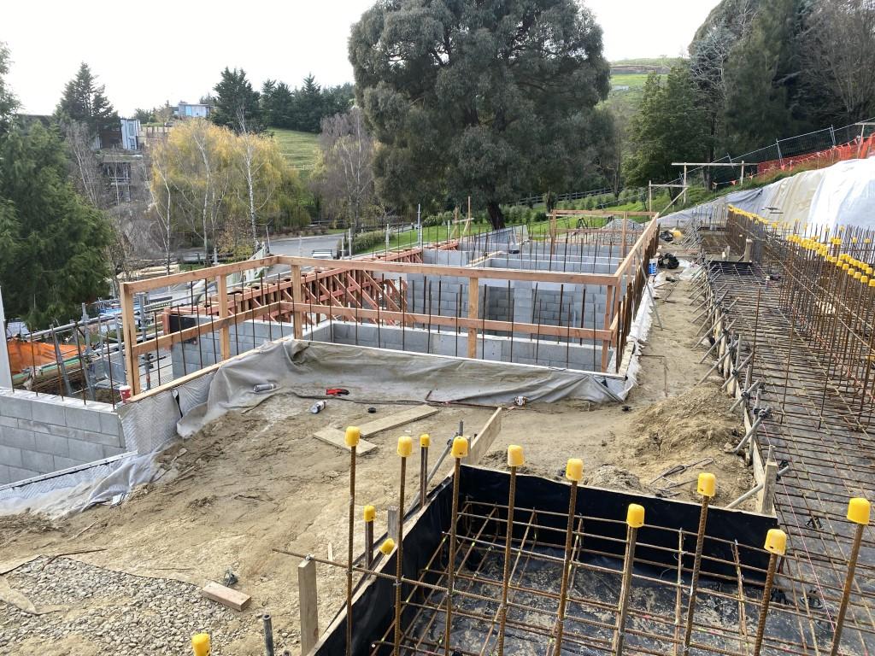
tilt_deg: -13.9
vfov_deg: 53.1
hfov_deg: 67.3
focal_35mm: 26
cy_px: 328
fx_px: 657
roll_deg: -0.5
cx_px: 438
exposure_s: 1/241
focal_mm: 4.25
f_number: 1.8
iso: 32
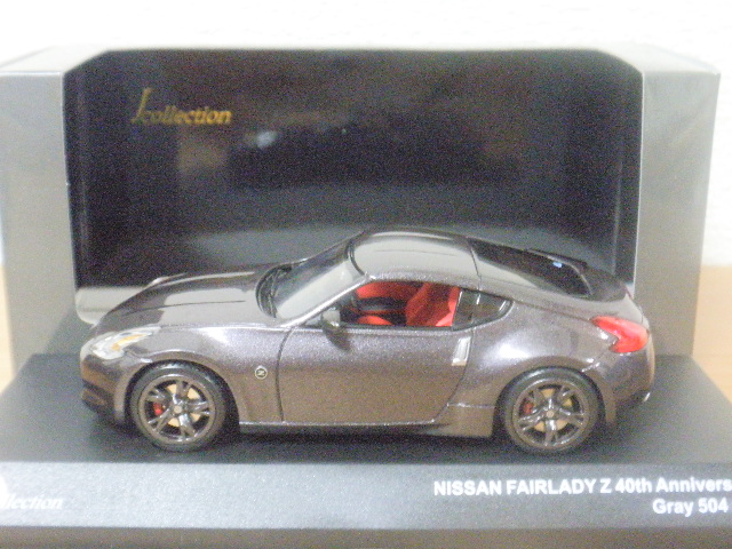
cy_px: 274
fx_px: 1100
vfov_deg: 28.0
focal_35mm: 52
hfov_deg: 36.8
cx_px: 366
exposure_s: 1/4
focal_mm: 9.1
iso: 400
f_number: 4.3
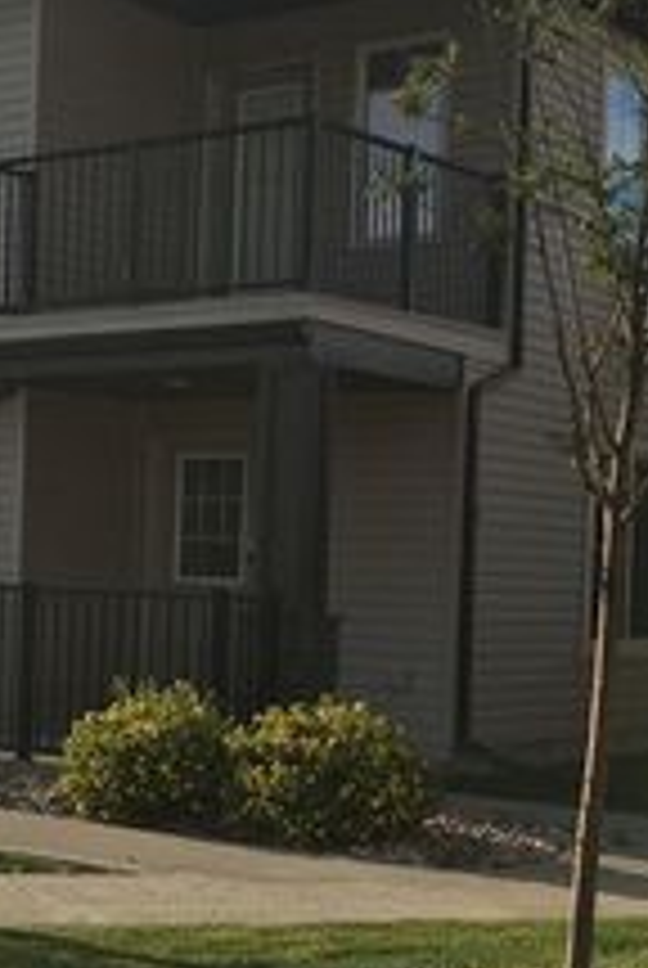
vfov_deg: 28.8
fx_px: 1884
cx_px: -68
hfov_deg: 18.7
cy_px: 547
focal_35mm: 70
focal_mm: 4.15
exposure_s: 1/1221
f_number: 2.2
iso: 25
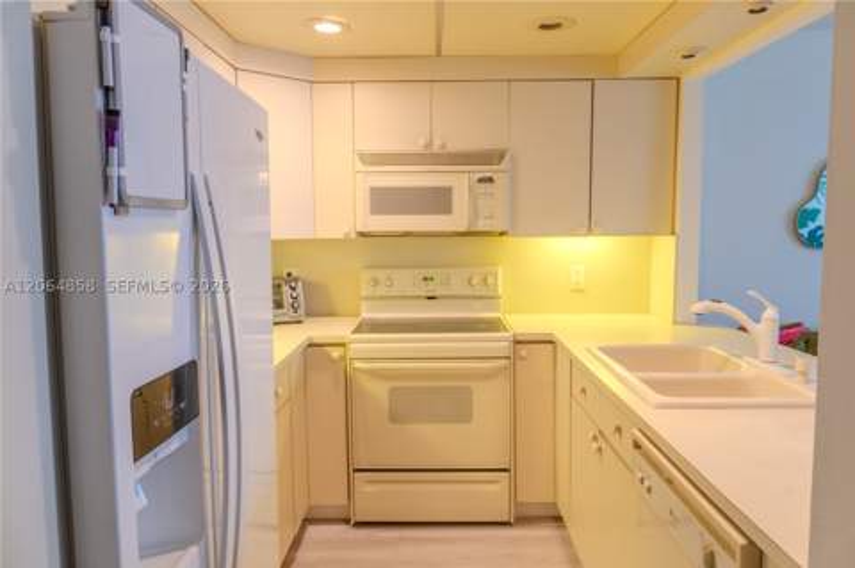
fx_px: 641
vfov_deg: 47.8
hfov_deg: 67.4
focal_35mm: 27
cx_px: 428
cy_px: 284
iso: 100
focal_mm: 18
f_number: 8
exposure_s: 1/6
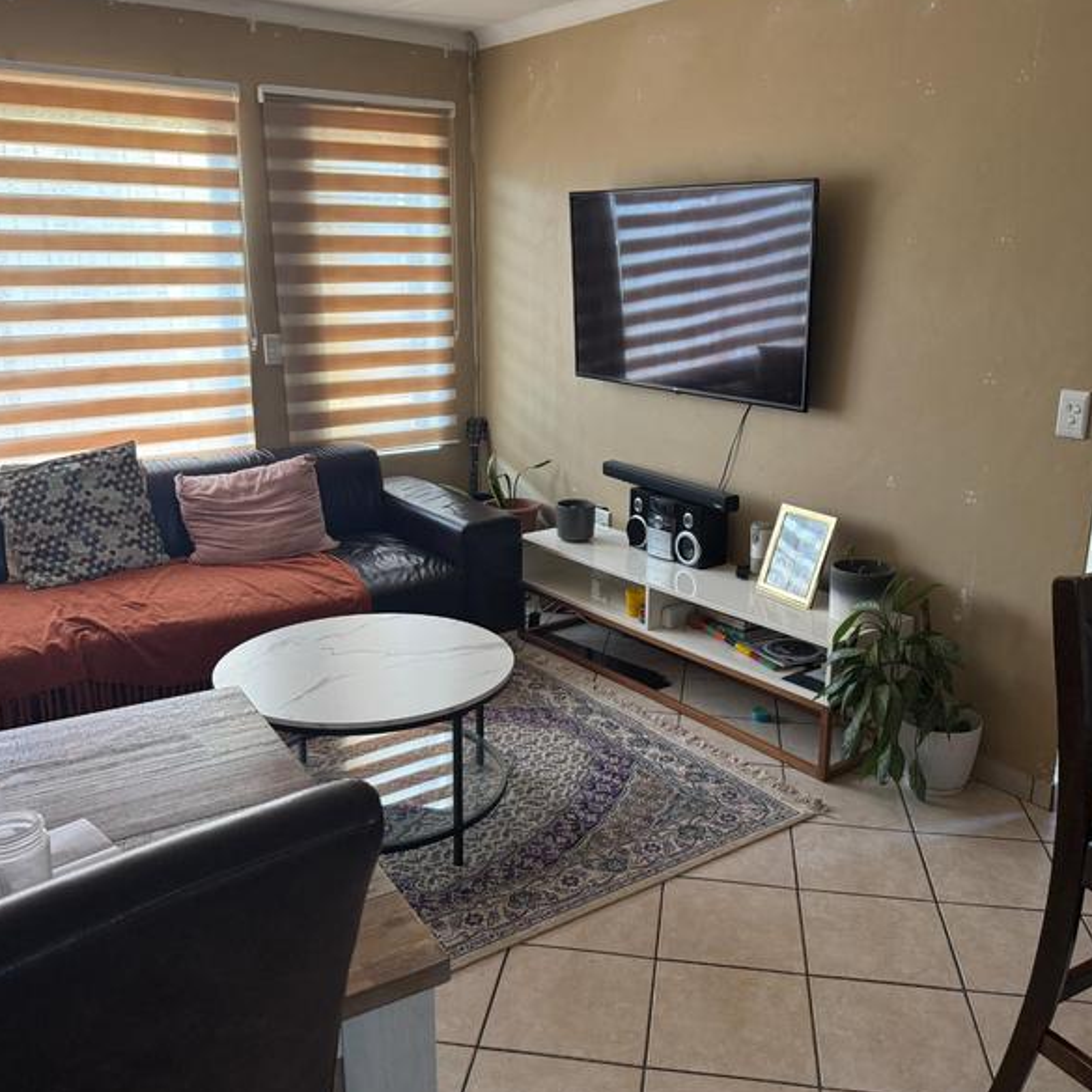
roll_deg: -0.6
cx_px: 558
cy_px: 543
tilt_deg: -14.8
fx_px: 1035
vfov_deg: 55.6
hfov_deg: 55.6
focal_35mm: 29
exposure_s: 1/111
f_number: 1.78
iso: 200
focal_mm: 6.76
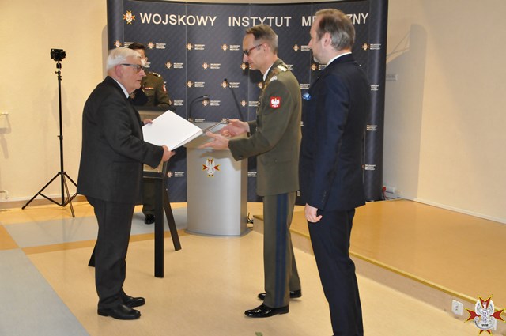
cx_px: 253
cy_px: 168
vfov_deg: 30.8
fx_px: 611
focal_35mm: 44
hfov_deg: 45.0
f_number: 7.1
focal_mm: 29
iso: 2500
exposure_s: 1/60
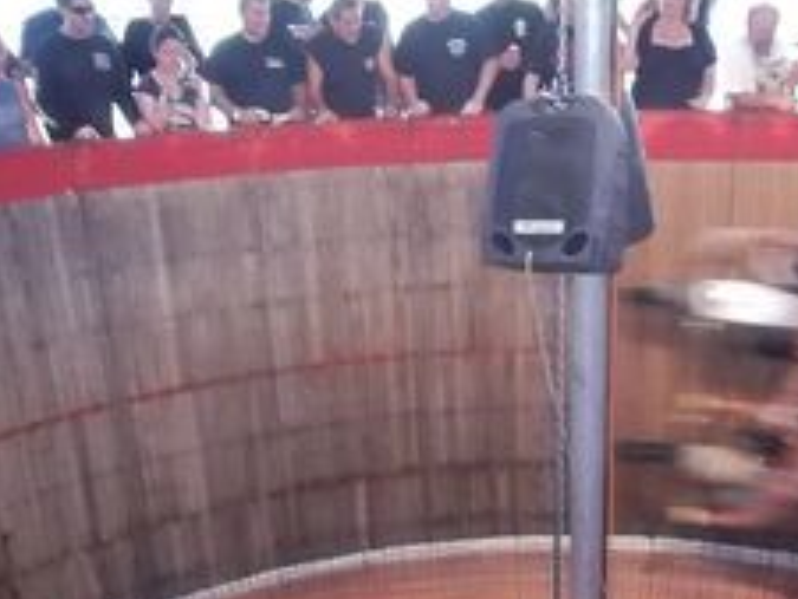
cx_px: 475
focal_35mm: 48
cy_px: 500
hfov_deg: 39.5
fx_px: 1107
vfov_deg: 29.4
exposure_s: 1/30
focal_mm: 4.9
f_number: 3.5
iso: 400
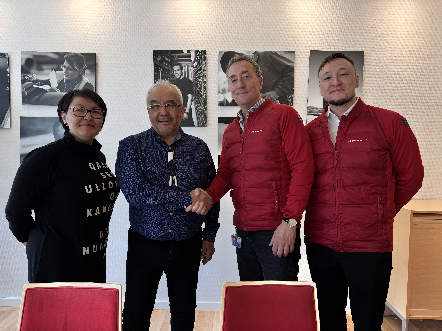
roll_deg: -0.3
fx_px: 306
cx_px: 221
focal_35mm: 24
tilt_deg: -2.6
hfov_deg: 71.6
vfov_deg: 56.8
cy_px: 166
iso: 64
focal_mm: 6.76
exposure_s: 1/147
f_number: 1.78
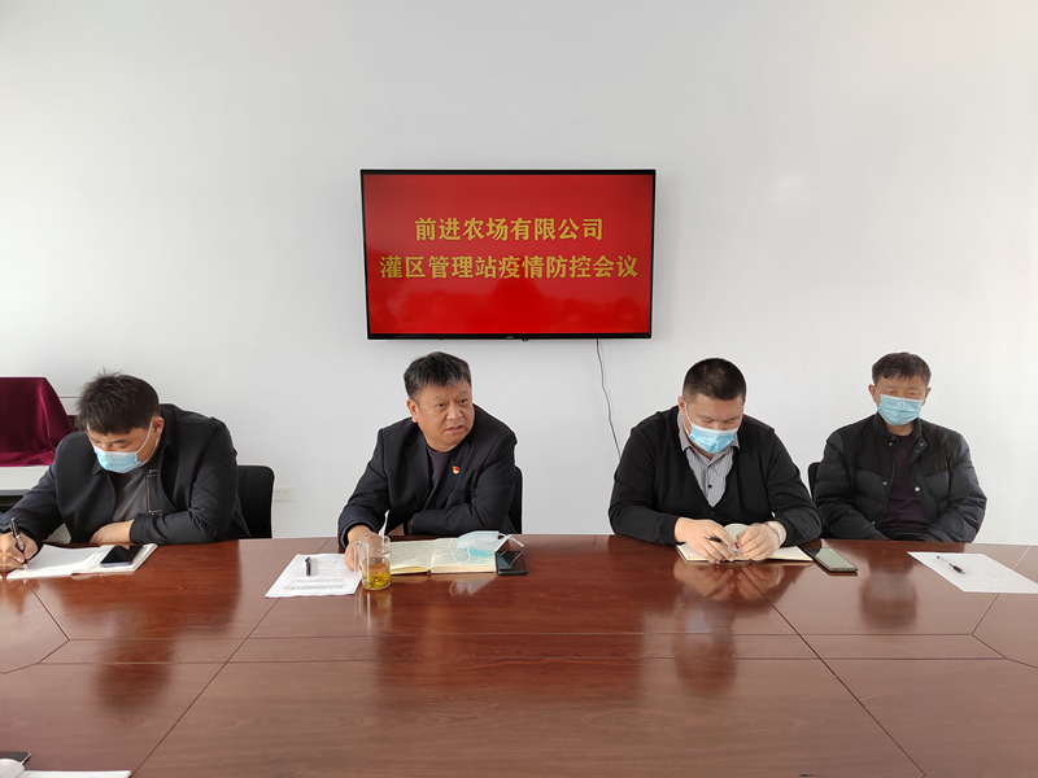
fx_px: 690
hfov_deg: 73.9
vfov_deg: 58.9
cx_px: 519
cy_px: 389
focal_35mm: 23
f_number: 1.9
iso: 522
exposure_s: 1/120
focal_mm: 5.52
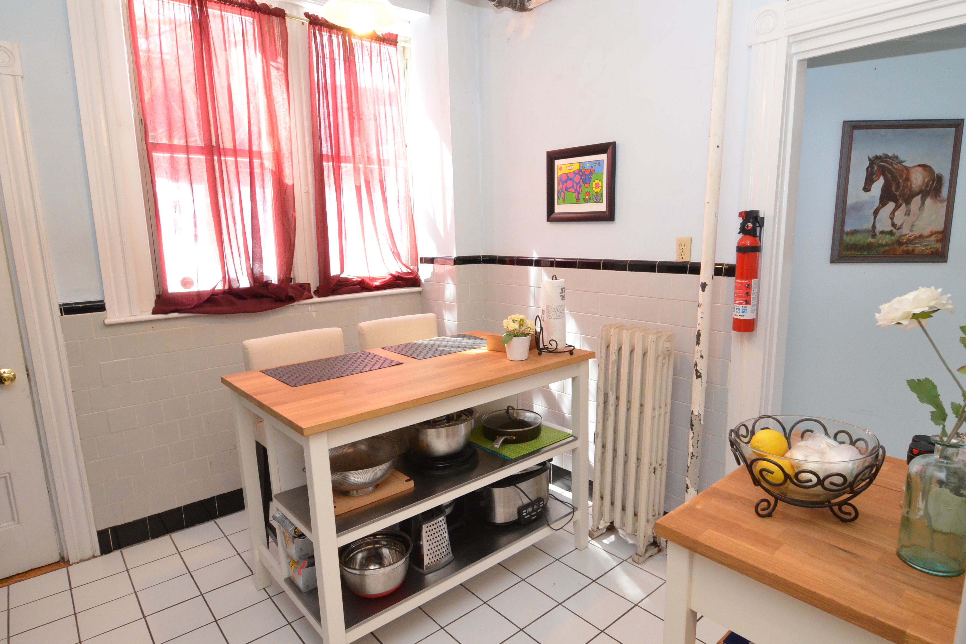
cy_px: 335
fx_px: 551
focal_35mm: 21
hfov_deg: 82.5
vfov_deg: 60.6
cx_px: 492
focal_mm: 13
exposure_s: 1/60
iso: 3200
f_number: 9
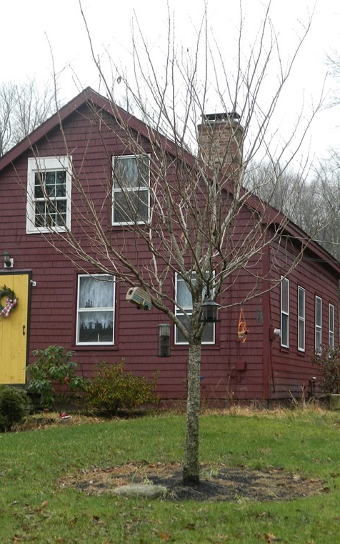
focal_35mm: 67
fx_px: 993
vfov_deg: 30.6
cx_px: 203
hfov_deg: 19.4
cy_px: 270
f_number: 3.6
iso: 80
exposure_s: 1/60
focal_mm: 8.4
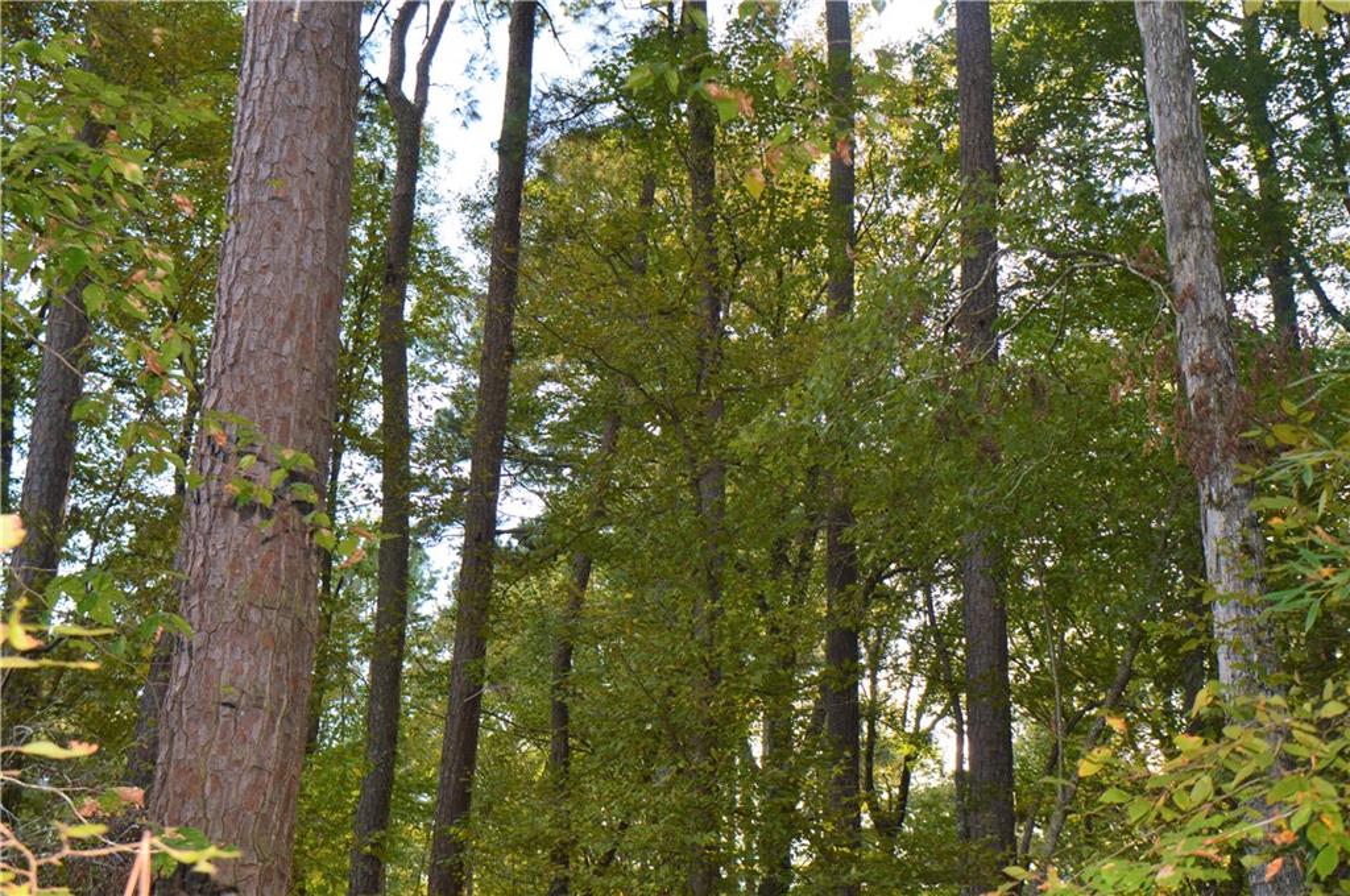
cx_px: 675
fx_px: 1910
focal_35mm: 51
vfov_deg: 26.4
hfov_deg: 38.9
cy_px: 448
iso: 100
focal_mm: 34
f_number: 5.6
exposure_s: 1/60
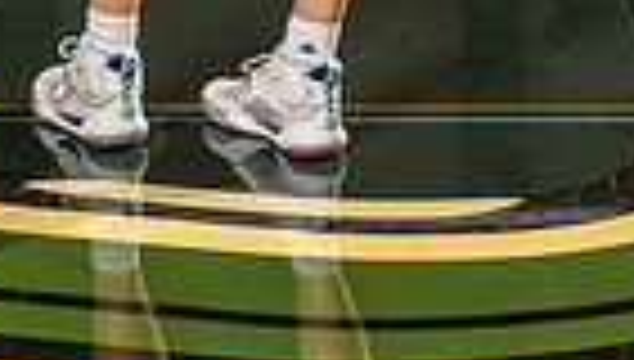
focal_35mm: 160
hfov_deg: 13.4
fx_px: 2695
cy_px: -513
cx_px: 247
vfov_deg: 7.2
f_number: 11
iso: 640
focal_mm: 48
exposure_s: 1/250
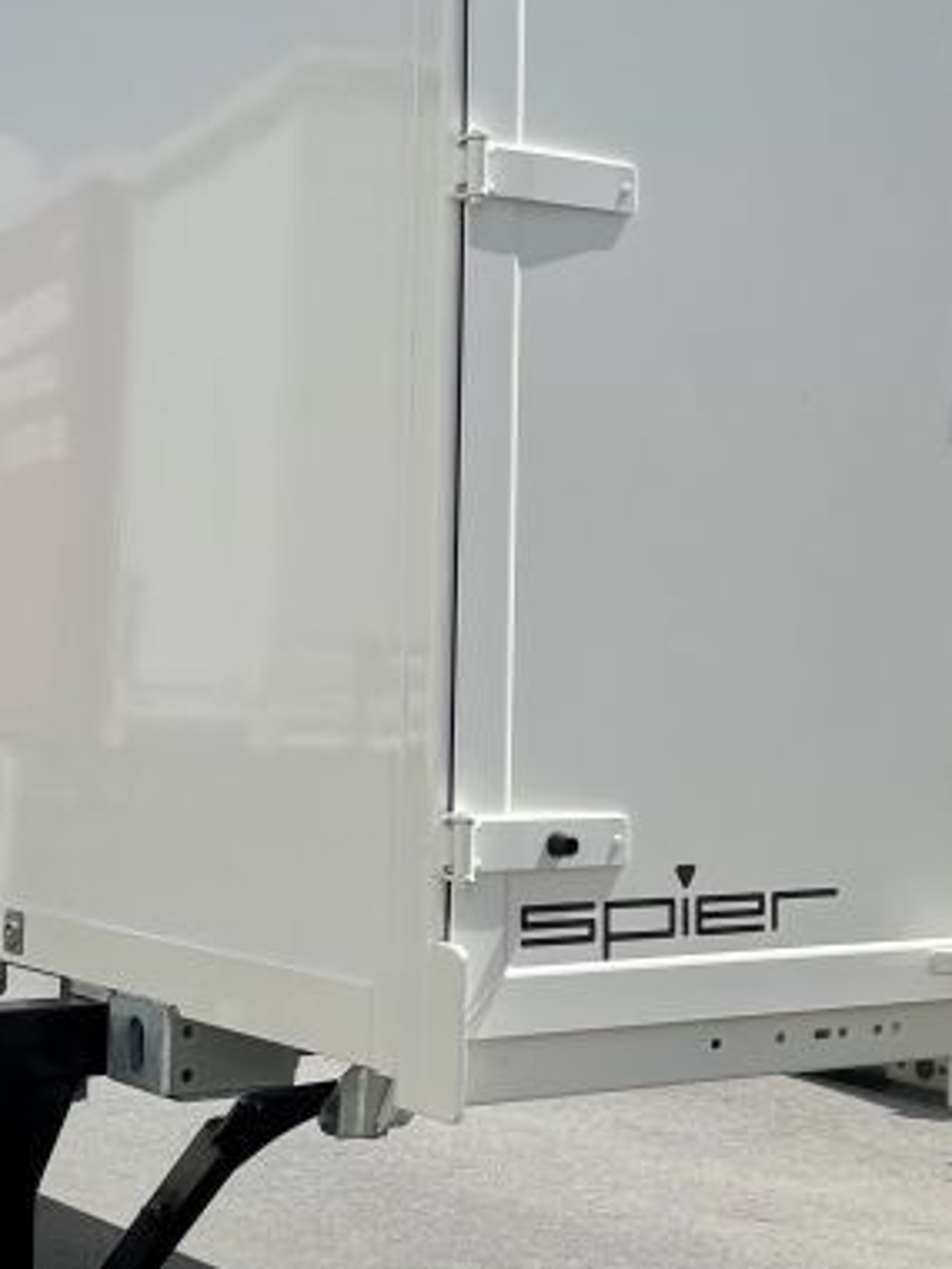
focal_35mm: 73
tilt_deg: +3.8
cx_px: 508
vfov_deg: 26.5
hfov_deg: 20.2
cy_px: 402
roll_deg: -0.7
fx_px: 2677
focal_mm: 5.1
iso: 32
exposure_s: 1/7407
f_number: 1.6
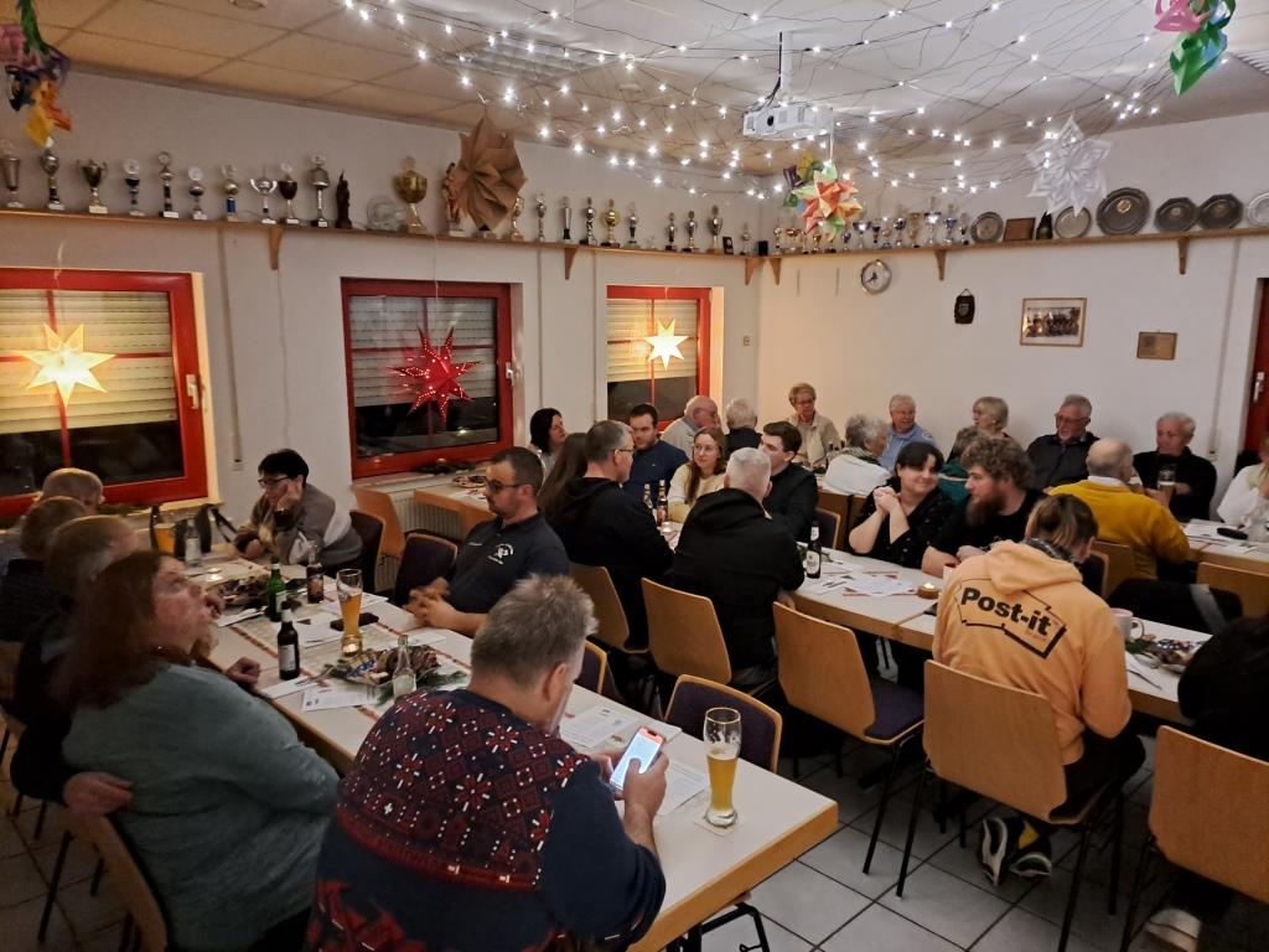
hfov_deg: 69.4
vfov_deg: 54.9
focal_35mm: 25
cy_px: 476
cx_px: 634
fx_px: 916
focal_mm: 4.65
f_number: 1.8
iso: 1000
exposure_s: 1/10
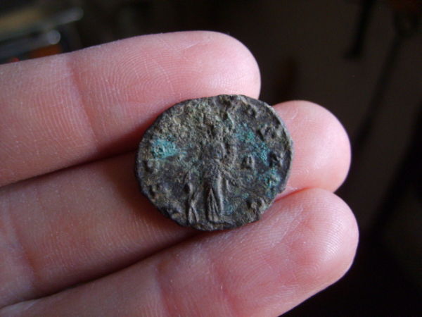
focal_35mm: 35
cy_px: 158
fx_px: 427
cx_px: 211
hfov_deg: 52.6
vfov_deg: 40.7
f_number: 2.8
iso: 139
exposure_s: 1/8
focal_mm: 5.8
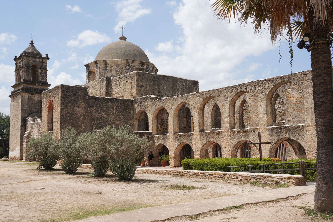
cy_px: 111
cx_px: 166
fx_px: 361
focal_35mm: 39
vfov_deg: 34.2
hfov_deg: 49.5
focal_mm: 39
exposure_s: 1/100
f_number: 16
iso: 100
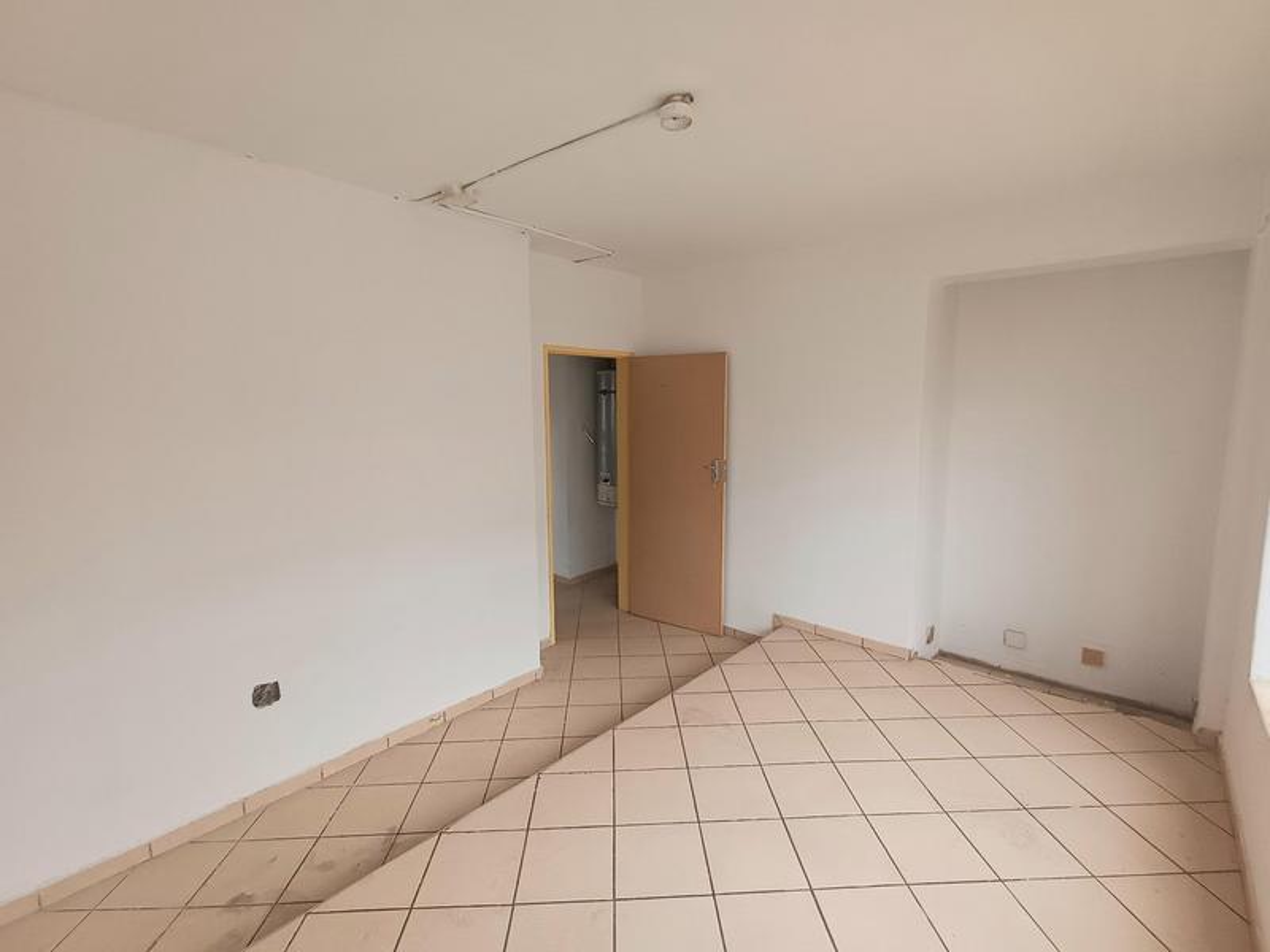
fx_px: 587
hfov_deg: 94.5
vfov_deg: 78.1
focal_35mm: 16
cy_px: 476
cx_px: 635
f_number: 2.2
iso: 50
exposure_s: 1/101
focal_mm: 1.64
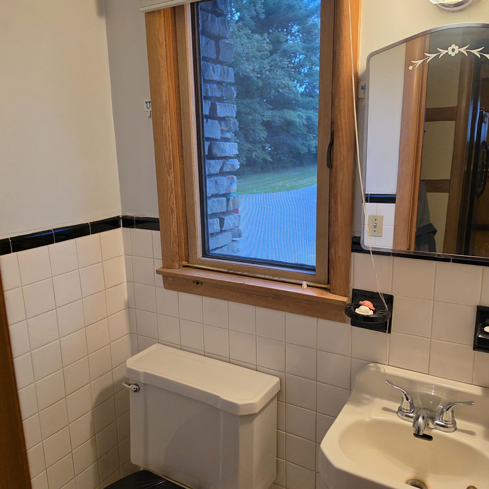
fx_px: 448
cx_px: 245
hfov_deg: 57.3
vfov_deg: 57.3
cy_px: 241
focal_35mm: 28
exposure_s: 1/120
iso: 200
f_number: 1.4
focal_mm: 6.5
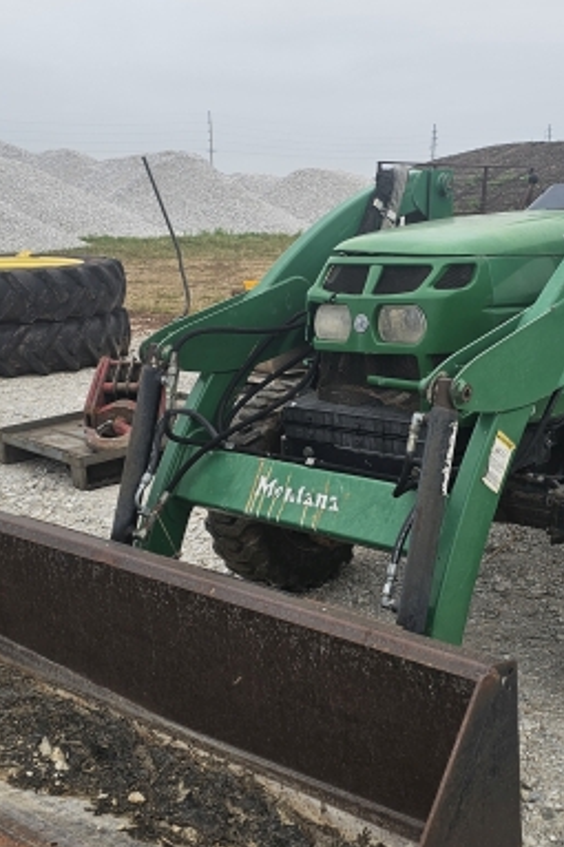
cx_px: 369
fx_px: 1129
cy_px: 409
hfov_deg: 27.9
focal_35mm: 48
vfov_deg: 41.1
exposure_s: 1/261
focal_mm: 6.3
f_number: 1.7
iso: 10
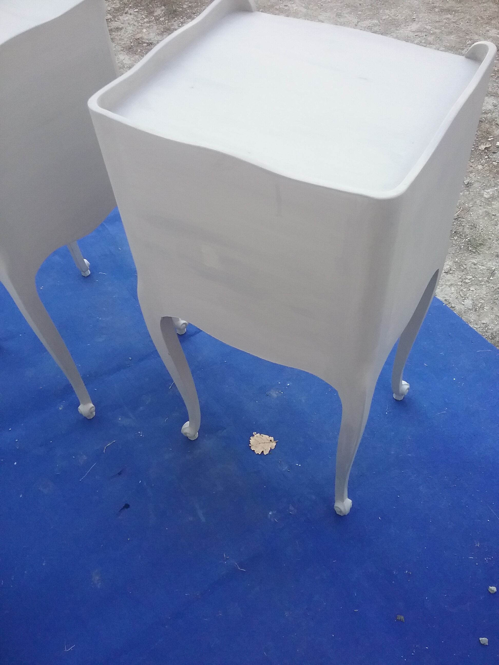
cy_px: 332
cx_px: 250
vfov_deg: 58.4
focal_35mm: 31
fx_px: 596
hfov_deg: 45.4
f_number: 2.2
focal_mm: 3.3
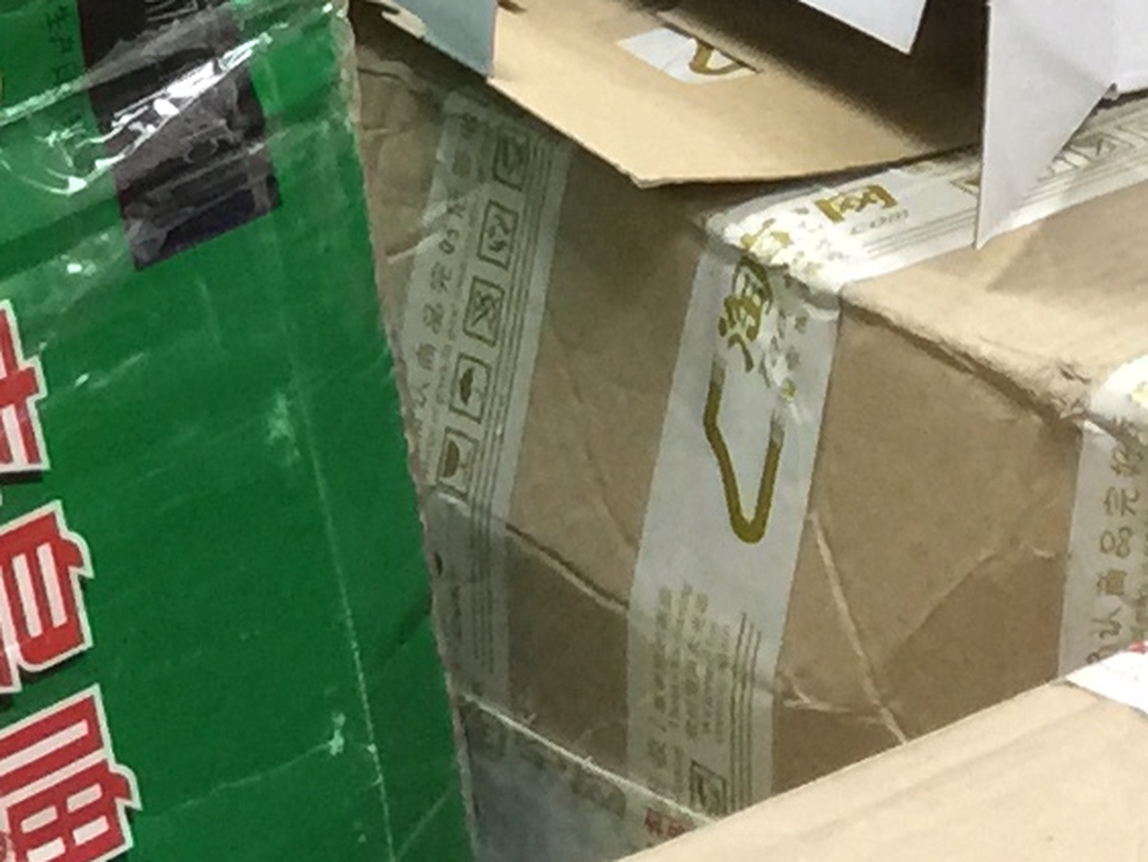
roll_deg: -1.5
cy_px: -1537
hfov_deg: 11.3
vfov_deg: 7.9
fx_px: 5575
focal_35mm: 168
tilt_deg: -3.2
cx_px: 1711
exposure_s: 1/15
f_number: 2.2
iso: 64
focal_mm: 4.15
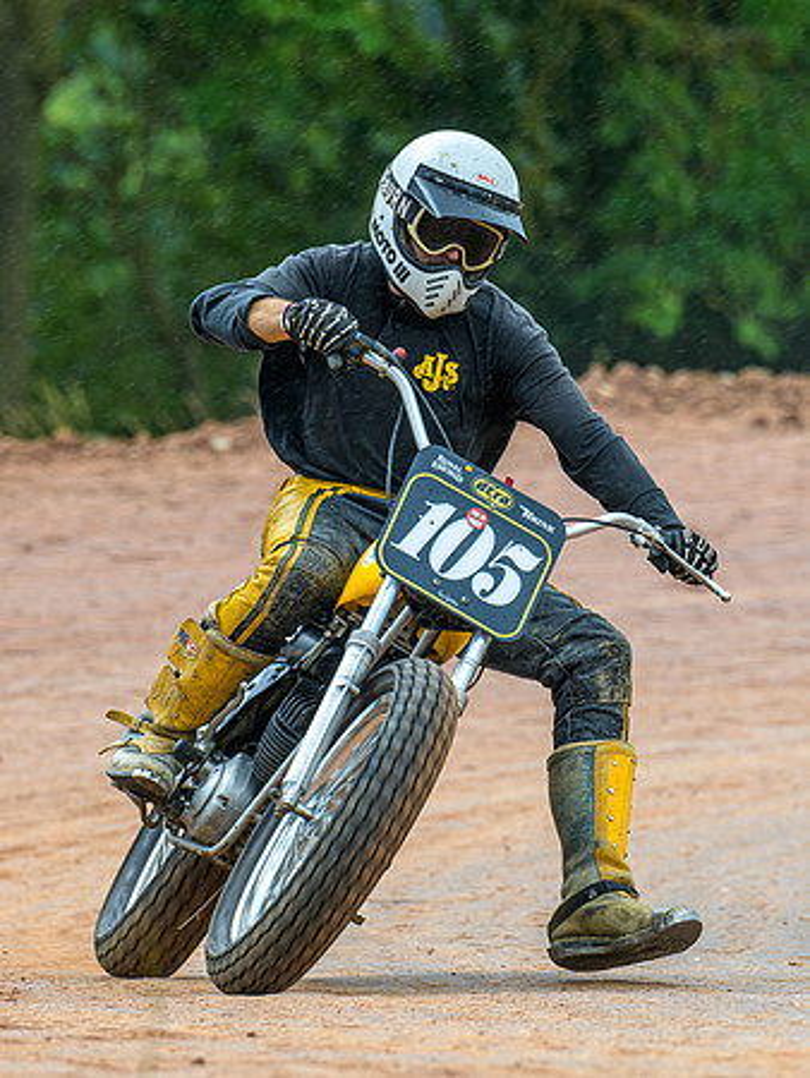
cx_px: 642
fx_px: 14471
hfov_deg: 3.2
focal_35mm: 464
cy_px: 526
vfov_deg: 4.3
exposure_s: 1/400
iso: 160
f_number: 4
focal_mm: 200
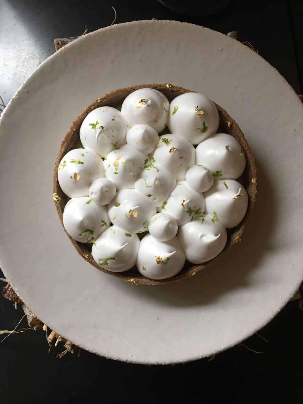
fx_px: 338
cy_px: 202
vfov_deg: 61.7
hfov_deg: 48.2
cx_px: 152
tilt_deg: -83.0
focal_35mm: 29
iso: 80
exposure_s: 1/17
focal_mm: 4.15
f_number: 2.2
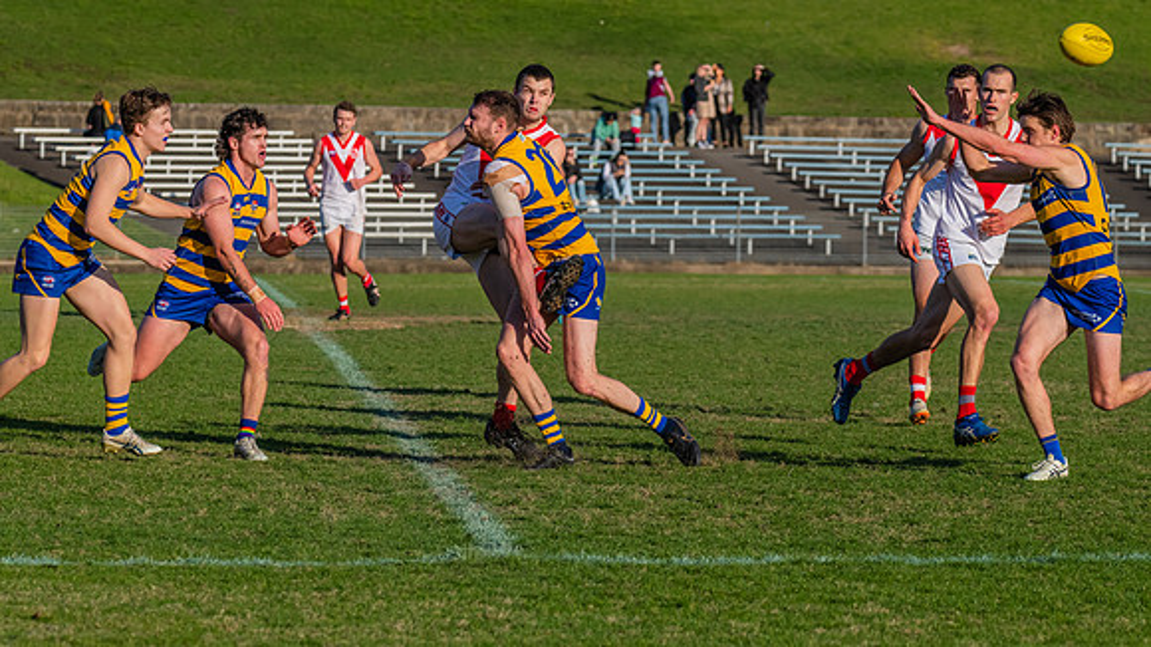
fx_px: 6719
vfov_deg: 5.5
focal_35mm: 220
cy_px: 306
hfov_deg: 9.8
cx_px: 575
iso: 800
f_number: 8
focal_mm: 210
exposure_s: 1/1600
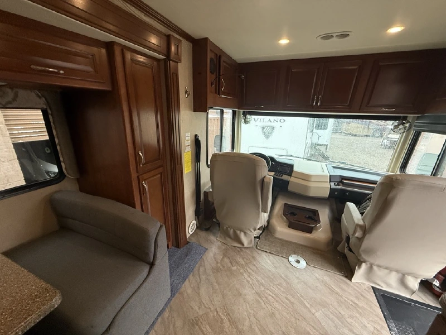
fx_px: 180
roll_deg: -0.8
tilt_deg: -17.2
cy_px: 168
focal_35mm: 14
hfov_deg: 102.1
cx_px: 223
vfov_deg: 85.7
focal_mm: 2.22
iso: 320
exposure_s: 1/120
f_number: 2.2
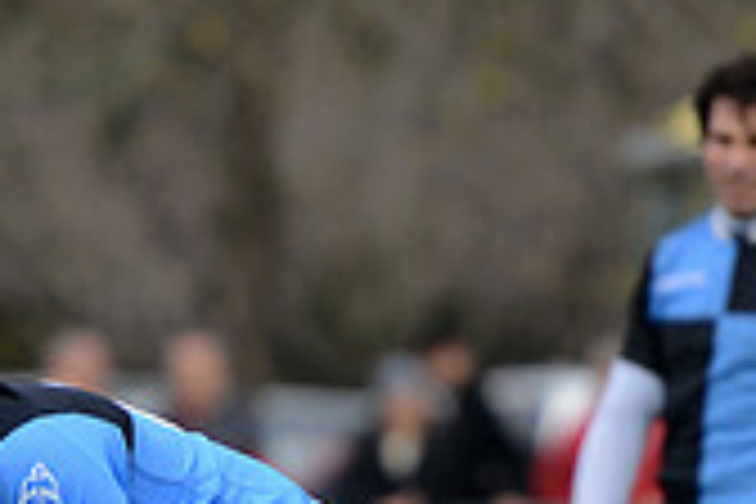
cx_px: 454
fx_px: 14153
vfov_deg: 2.0
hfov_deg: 3.1
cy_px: 677
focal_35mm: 674
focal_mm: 195
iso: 320
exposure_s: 1/1250
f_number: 2.8
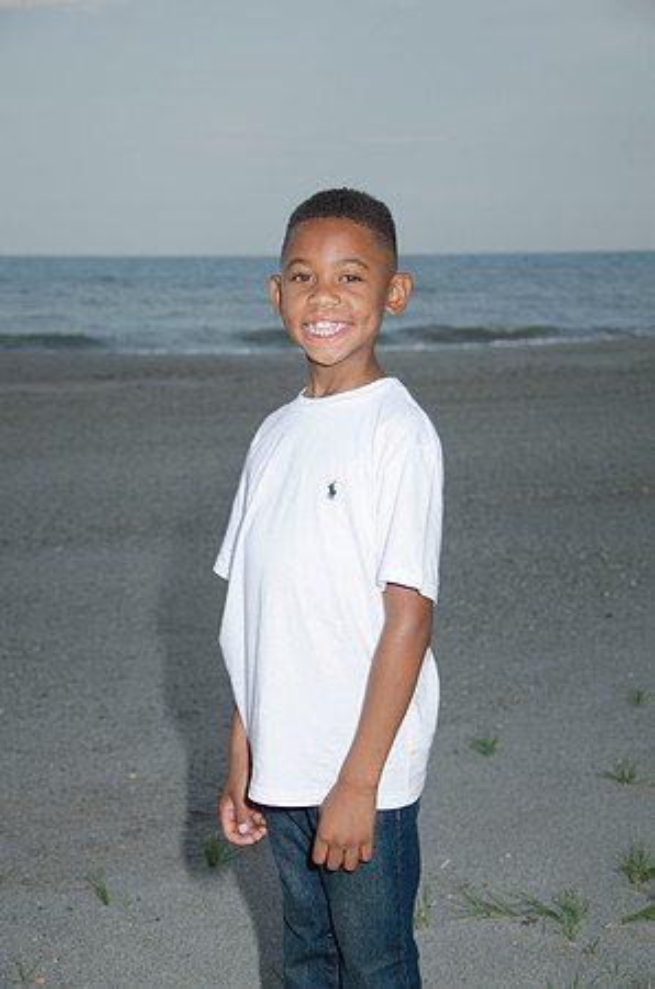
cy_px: 494
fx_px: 2138
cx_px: 328
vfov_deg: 26.0
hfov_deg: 17.4
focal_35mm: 78
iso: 100
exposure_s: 1/250
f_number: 5.6
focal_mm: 52
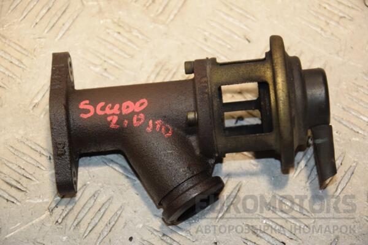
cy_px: 122
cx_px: 184
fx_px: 1303
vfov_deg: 10.8
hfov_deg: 16.1
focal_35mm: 128
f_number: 5.6
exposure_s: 1/200
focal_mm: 85
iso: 800
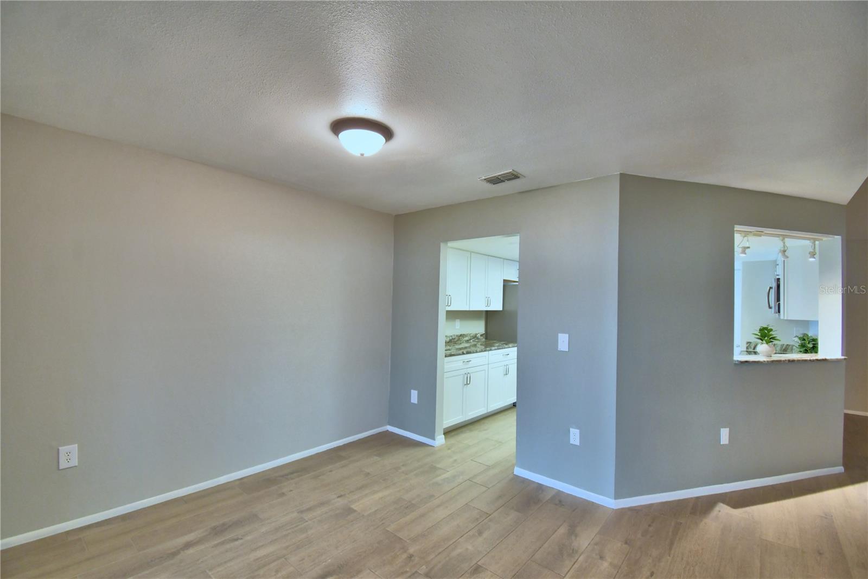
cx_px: 434
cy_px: 290
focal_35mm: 15
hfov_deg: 100.4
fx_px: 362
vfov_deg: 77.3
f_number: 4.5
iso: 450
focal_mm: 10
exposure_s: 1/30
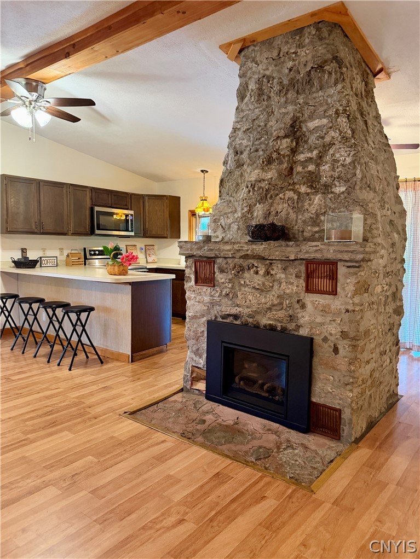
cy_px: 280
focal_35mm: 24
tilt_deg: -7.1
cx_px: 210
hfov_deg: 56.8
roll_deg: -2.2
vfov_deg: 71.6
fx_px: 388
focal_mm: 6.76
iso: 640
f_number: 1.78
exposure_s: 1/60
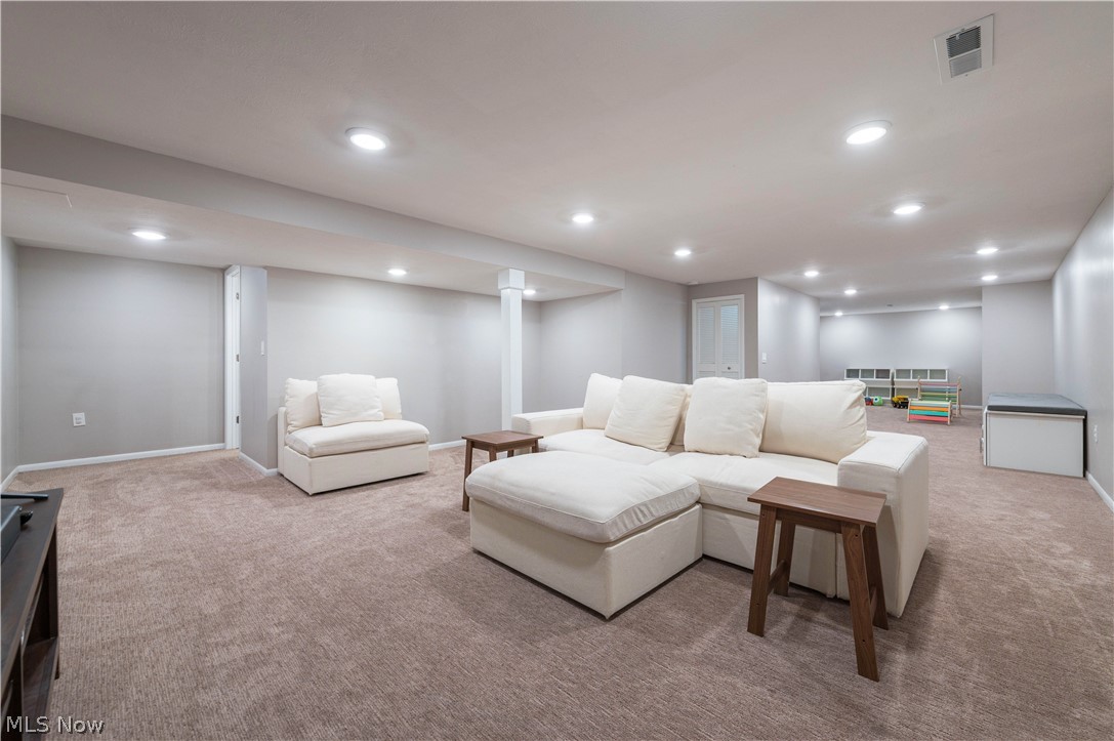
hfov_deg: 104.3
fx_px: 433
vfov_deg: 81.1
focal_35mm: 14
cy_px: 370
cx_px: 557
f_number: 9
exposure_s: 1/5
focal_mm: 14
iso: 200
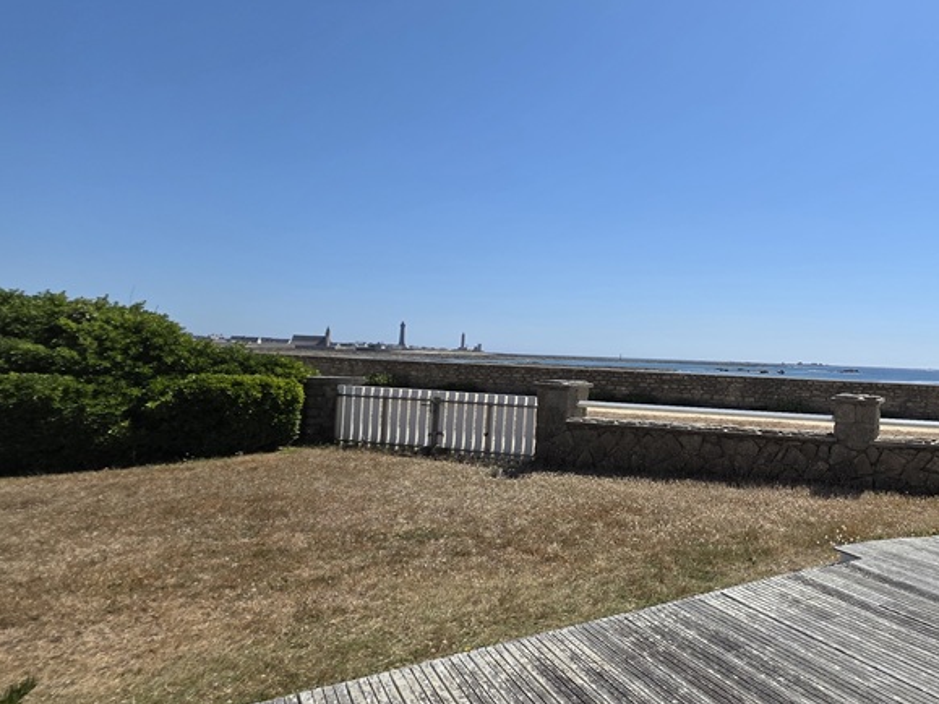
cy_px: 331
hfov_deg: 64.5
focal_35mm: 23
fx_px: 624
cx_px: 803
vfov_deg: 58.8
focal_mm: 2.2
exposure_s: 1/3608
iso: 40
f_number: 1.9
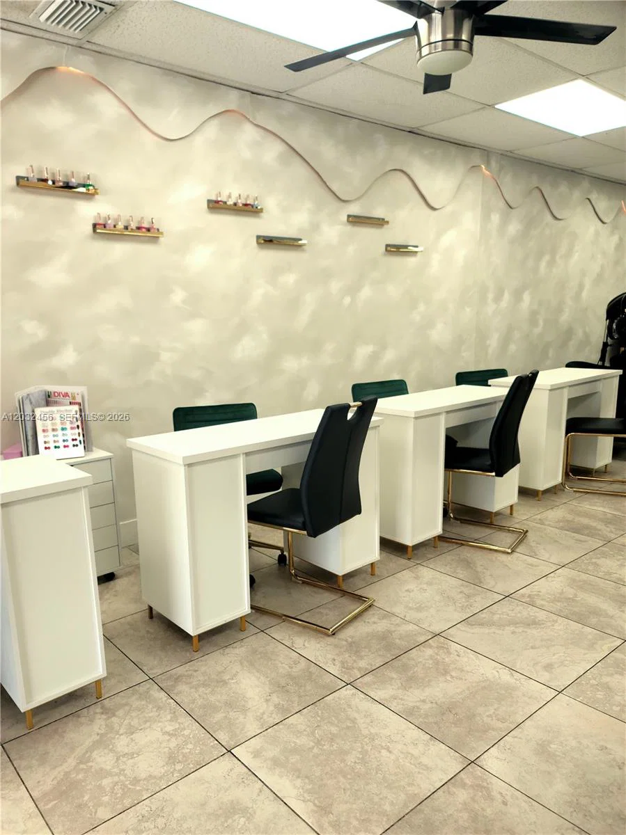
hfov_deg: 54.8
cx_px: 313
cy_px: 418
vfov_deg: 69.4
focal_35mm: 25
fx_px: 603
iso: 25
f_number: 1.8
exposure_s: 1/60.2
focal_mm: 7
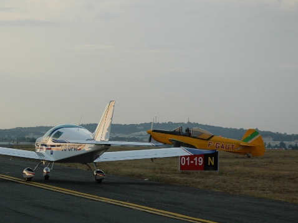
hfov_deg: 11.7
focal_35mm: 169
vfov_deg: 8.8
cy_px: 148
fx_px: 1454
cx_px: 70
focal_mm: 70
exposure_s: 1/160
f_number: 7.1
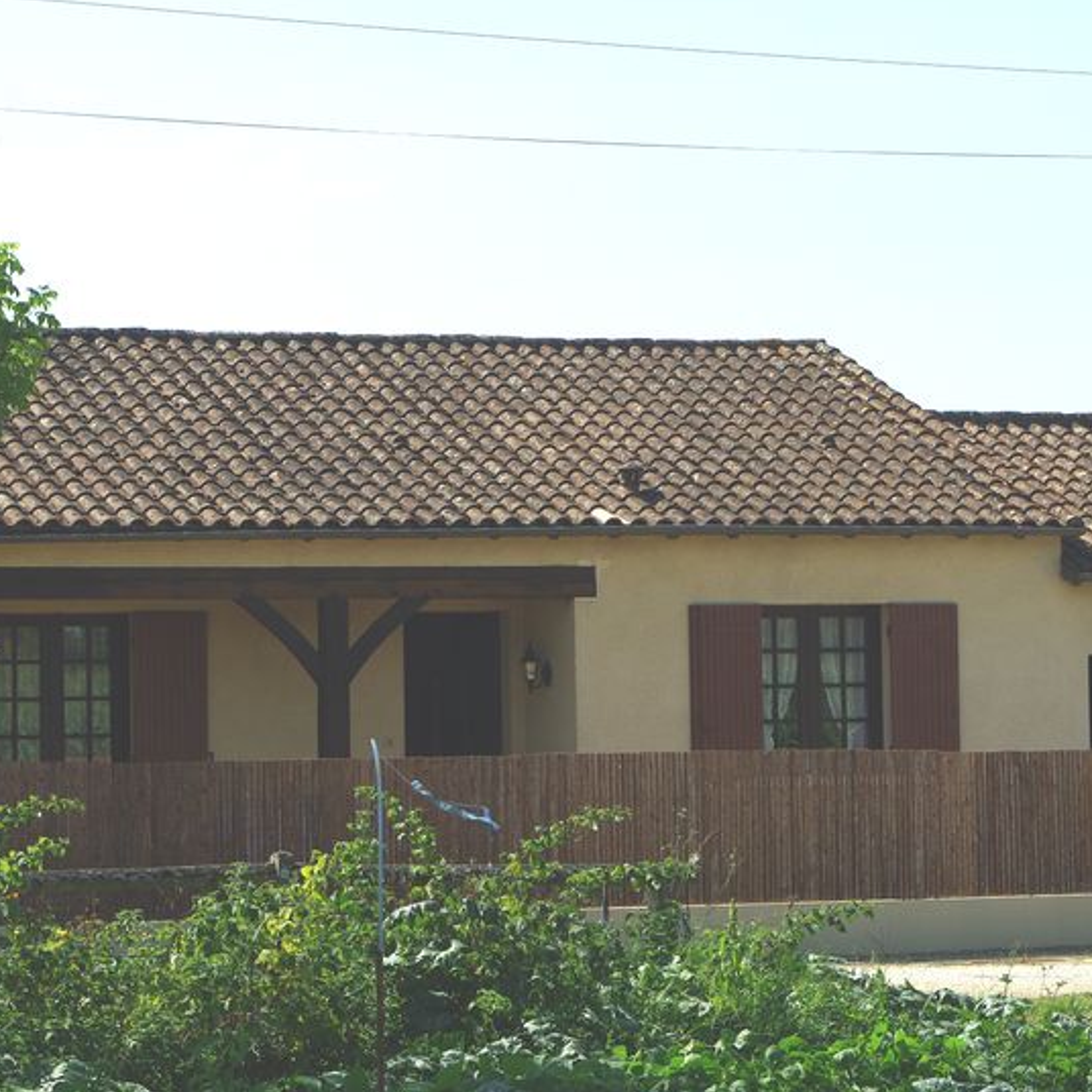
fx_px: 4354
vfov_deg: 14.3
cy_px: 521
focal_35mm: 122
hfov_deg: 14.3
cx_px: 607
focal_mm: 50
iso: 100
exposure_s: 1/250
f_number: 8
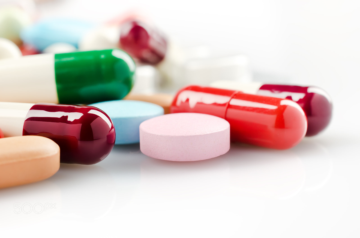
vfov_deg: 22.5
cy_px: 119
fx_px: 599
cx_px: 180
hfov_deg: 33.5
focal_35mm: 60
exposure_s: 1/6
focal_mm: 40
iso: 100
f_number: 14
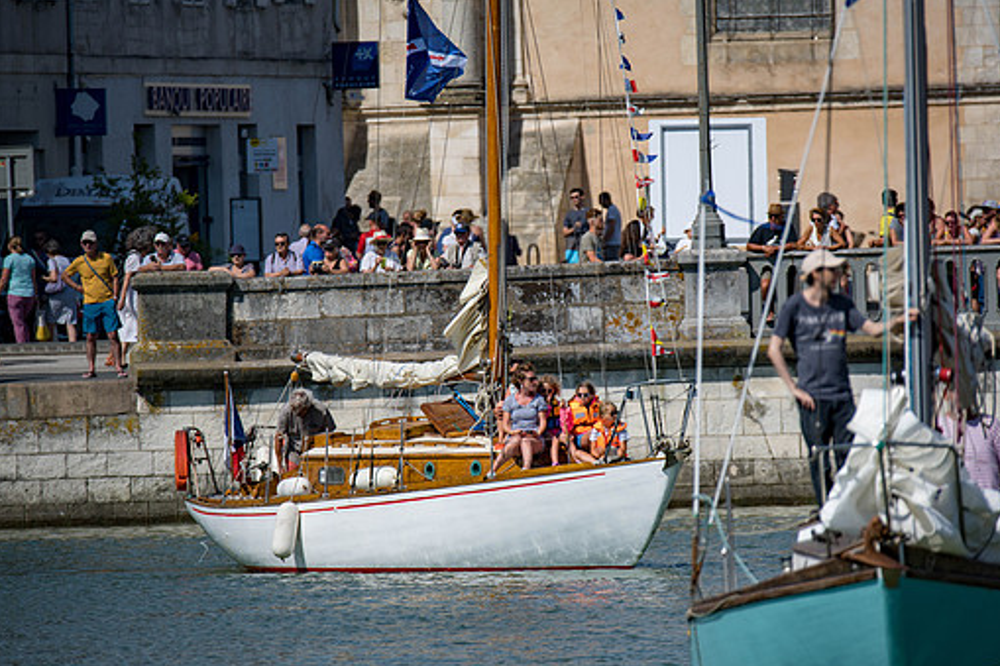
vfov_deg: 2.0
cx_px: 562
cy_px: 376
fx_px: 18993
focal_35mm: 684
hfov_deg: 3.0
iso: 64
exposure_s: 1/640
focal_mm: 600
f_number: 6.3
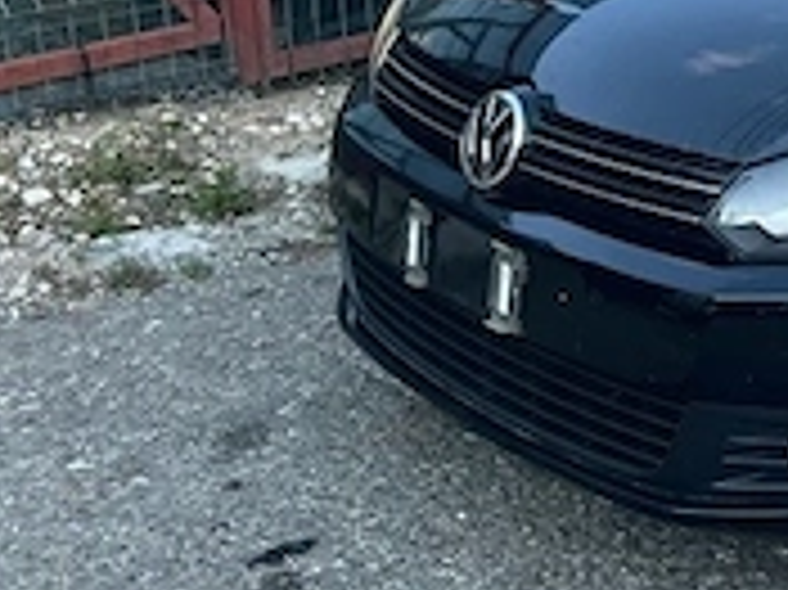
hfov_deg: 19.1
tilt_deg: -17.7
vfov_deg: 16.3
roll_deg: -3.6
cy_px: 18
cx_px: 1202
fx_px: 2025
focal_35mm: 89
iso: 50
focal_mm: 5.7
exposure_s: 1/342
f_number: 1.5
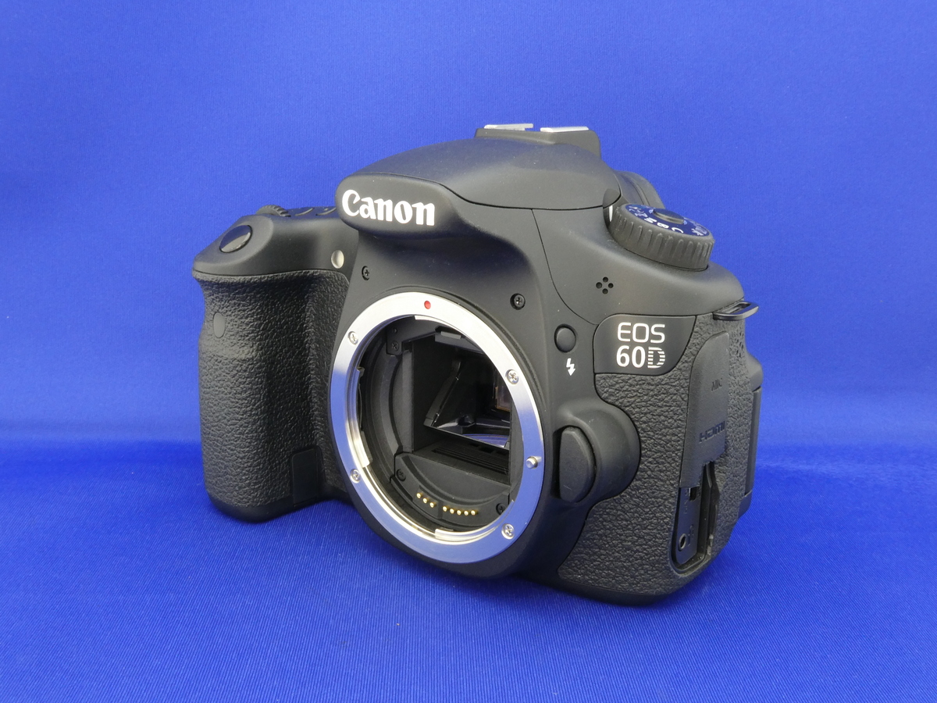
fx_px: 947
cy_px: 352
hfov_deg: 52.6
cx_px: 468
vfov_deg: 40.7
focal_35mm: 35
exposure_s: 1
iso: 200
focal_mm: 6.3
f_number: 8
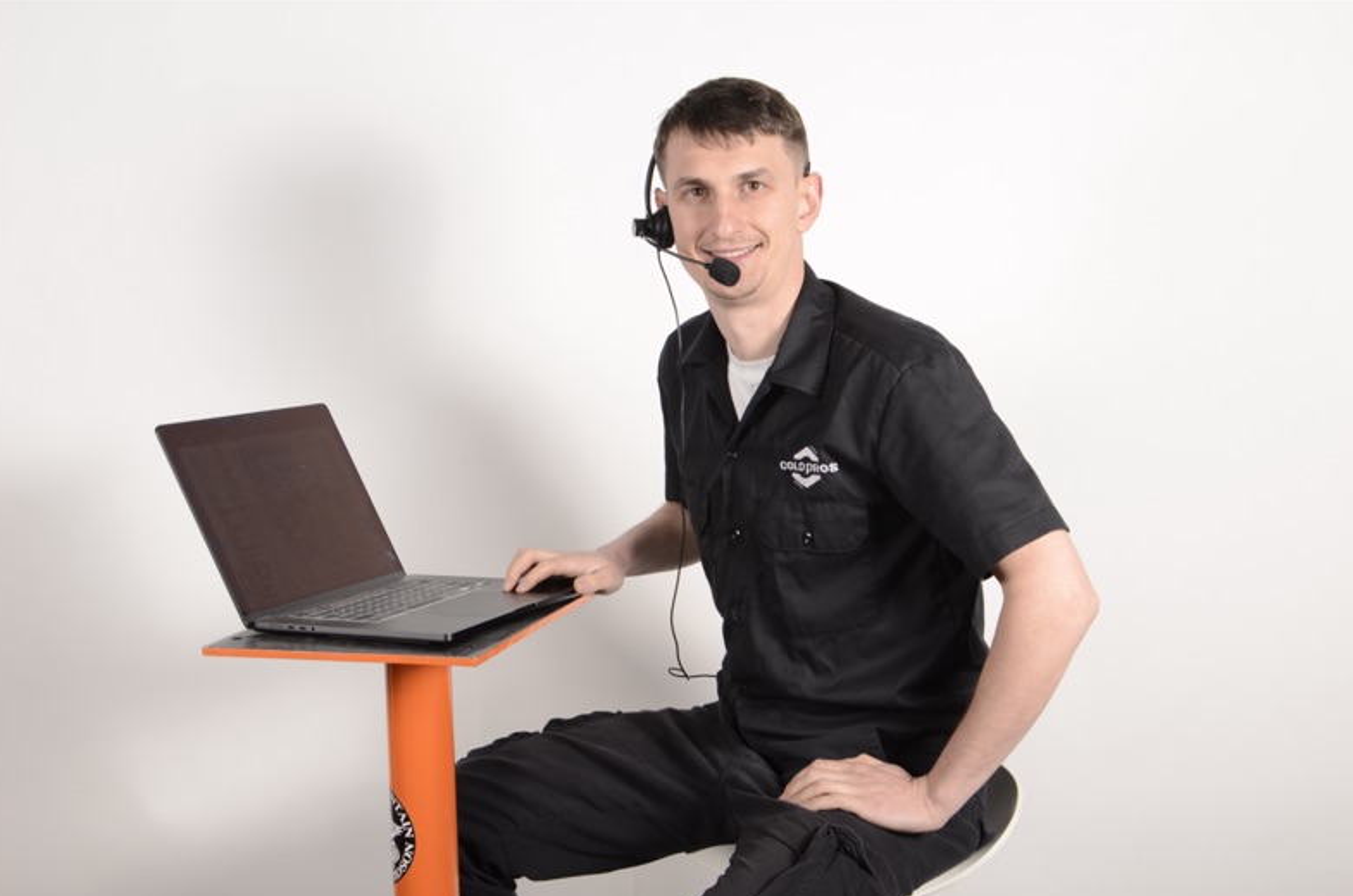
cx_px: 677
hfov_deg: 37.3
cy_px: 453
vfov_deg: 25.2
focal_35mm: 54
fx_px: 2007
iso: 100
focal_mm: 35
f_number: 5.6
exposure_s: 1/200
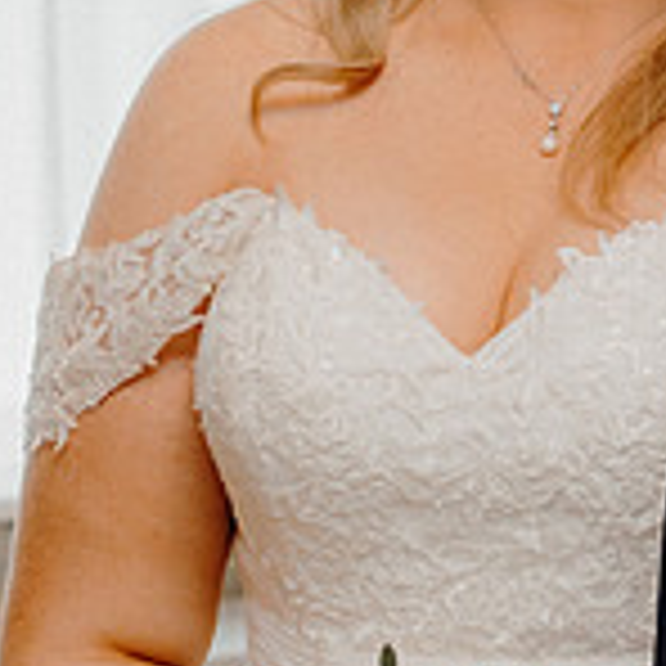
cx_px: 774
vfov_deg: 11.5
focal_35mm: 150
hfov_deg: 11.4
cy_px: -16
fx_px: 3265
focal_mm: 45
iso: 1600
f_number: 3.5
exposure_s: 1/160
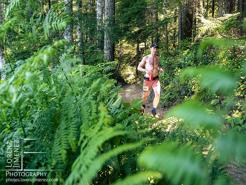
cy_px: 92
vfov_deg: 56.8
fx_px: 171
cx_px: 123
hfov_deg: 71.6
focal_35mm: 24
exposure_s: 1/1000
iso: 4000
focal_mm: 12
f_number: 2.8
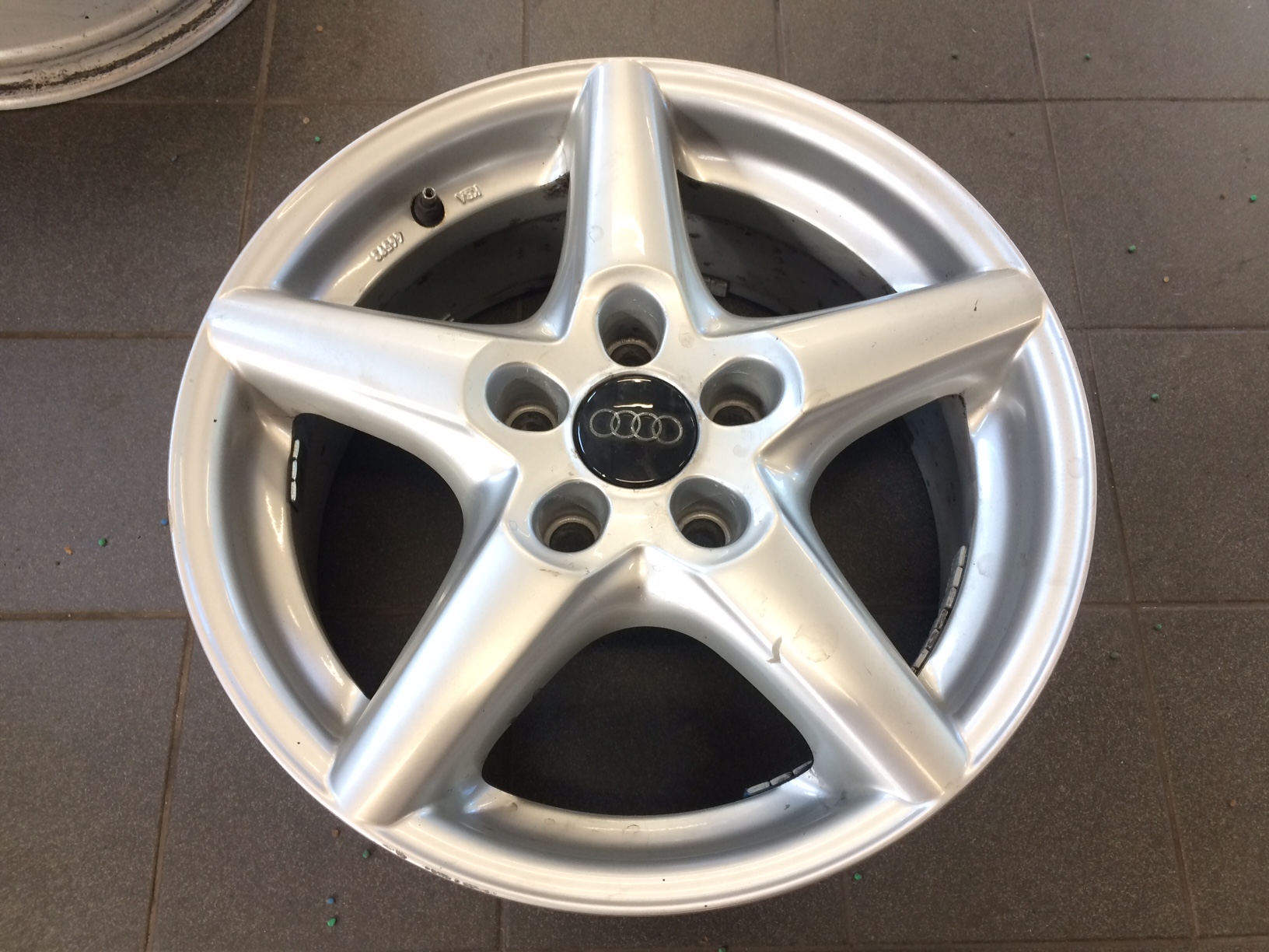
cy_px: 476
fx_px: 1063
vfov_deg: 48.2
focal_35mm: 29
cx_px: 634
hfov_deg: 61.7
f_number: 2.2
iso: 40
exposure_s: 1/33
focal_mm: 4.15
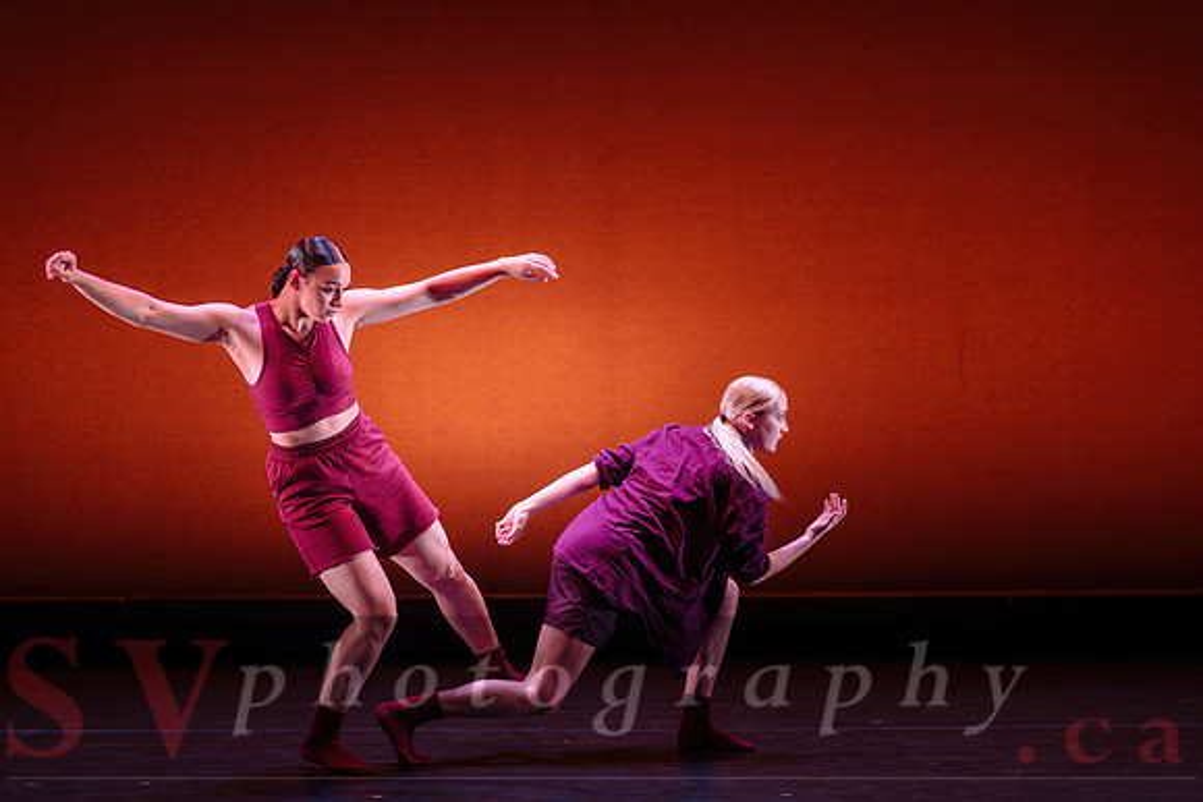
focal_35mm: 115
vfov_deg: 11.9
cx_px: 610
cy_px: 389
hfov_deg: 17.8
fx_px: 3850
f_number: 1.4
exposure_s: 1/400
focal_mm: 105
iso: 1250
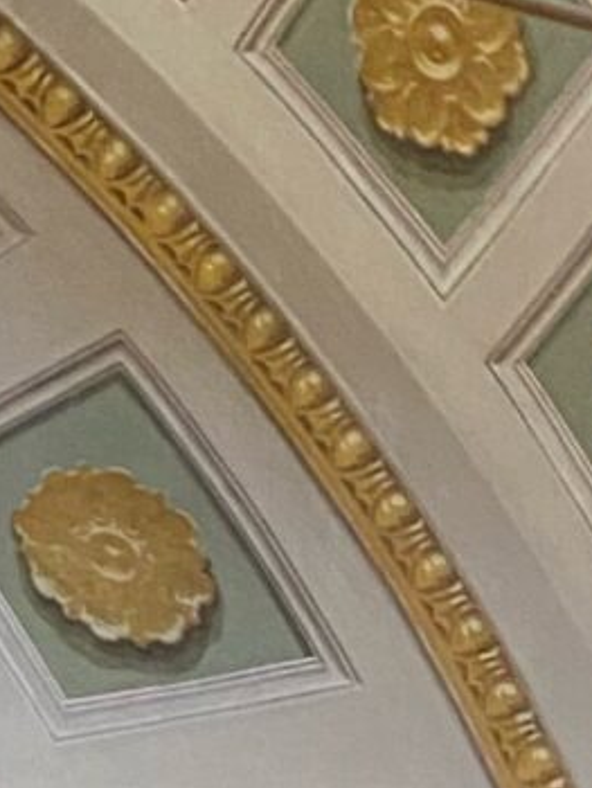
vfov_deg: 8.8
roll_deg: +1.1
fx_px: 4327
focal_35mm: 190
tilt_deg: +22.2
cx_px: -563
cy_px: 2265
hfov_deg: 7.5
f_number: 1.8
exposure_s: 1/35
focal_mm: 4.25
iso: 640
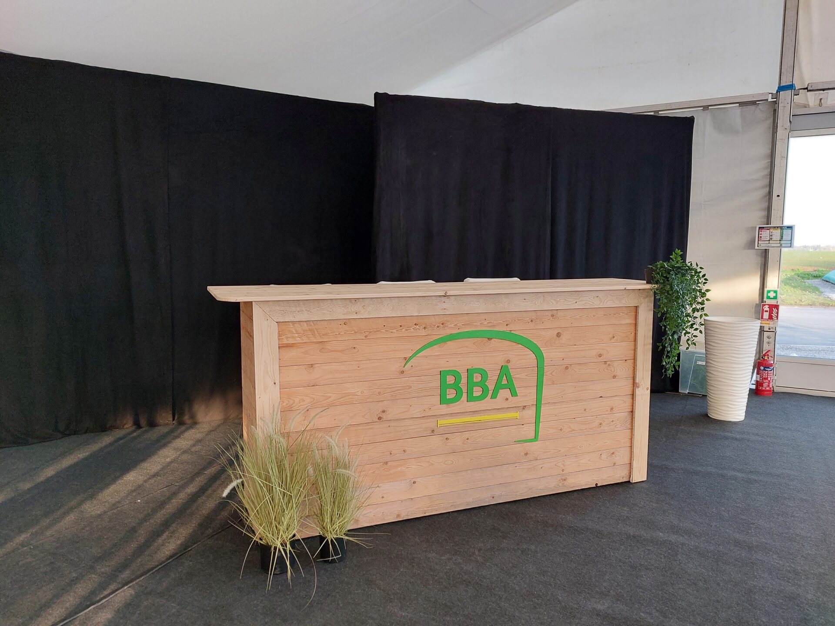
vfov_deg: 54.9
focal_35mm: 25
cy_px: 313
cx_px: 418
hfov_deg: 69.4
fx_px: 603
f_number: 1.8
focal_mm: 5.23
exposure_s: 1/60
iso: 100
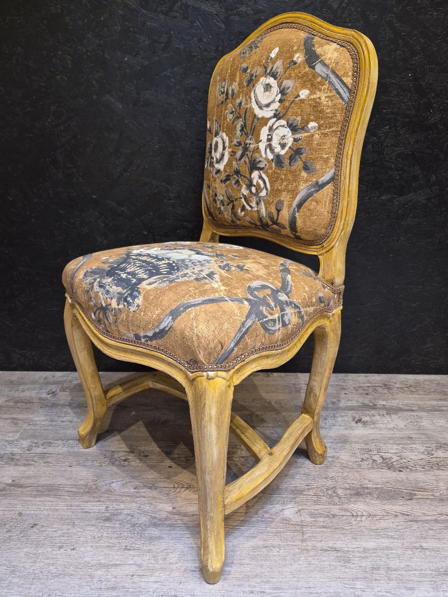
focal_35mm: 23
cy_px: 298
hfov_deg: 58.9
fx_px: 397
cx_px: 224
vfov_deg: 73.9
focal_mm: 5.4
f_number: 1.8
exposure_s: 1/100
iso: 640
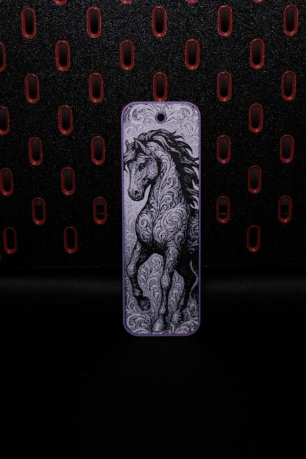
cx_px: 160
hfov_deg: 19.2
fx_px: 905
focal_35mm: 71
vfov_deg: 28.5
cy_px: 229
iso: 250
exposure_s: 1/15
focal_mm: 31.4
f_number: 4.7
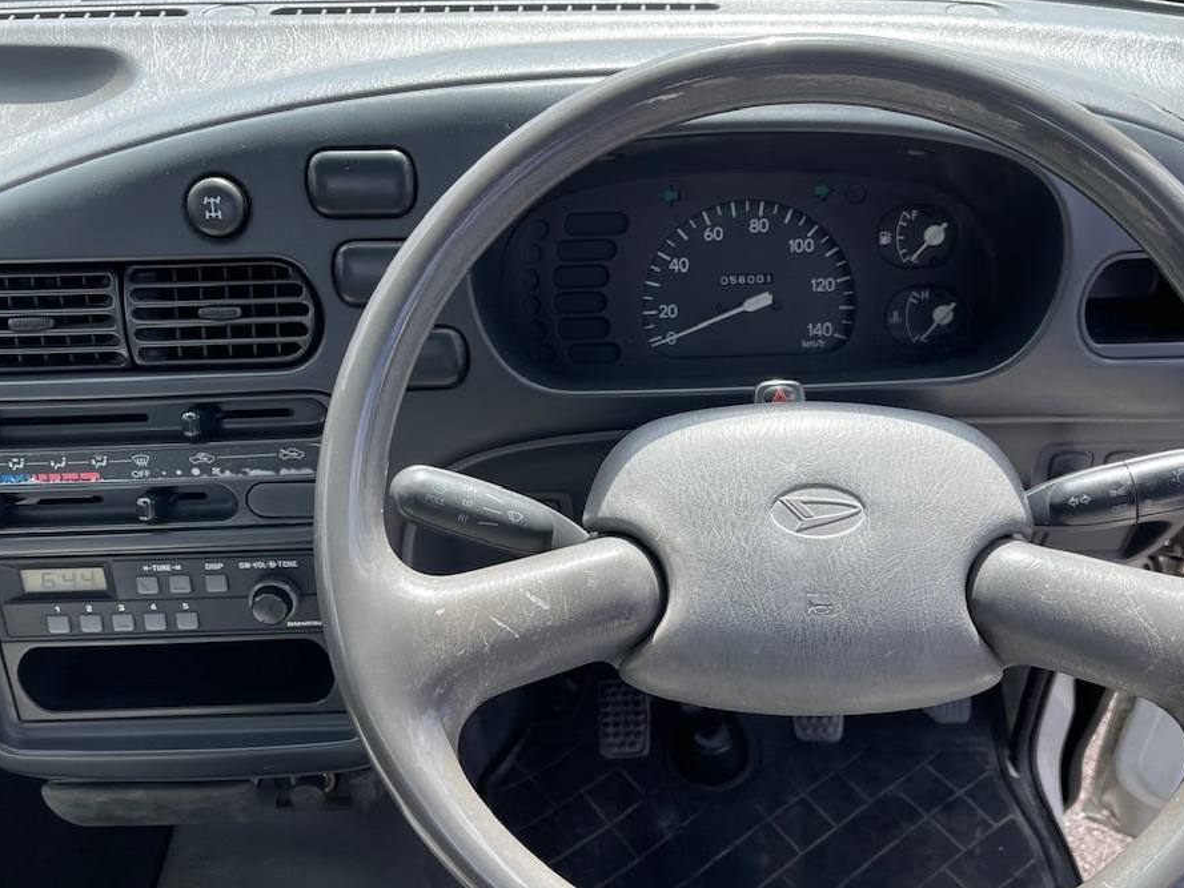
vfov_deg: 39.5
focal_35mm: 36
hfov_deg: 51.3
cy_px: 537
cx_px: 637
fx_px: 1232
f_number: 1.6
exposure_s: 1/599
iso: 32
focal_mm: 5.1
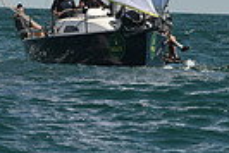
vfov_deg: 1.6
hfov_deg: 2.4
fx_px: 5540
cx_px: 61
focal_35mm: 870
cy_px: -335
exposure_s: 1/1000
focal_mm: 200
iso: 250
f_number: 8
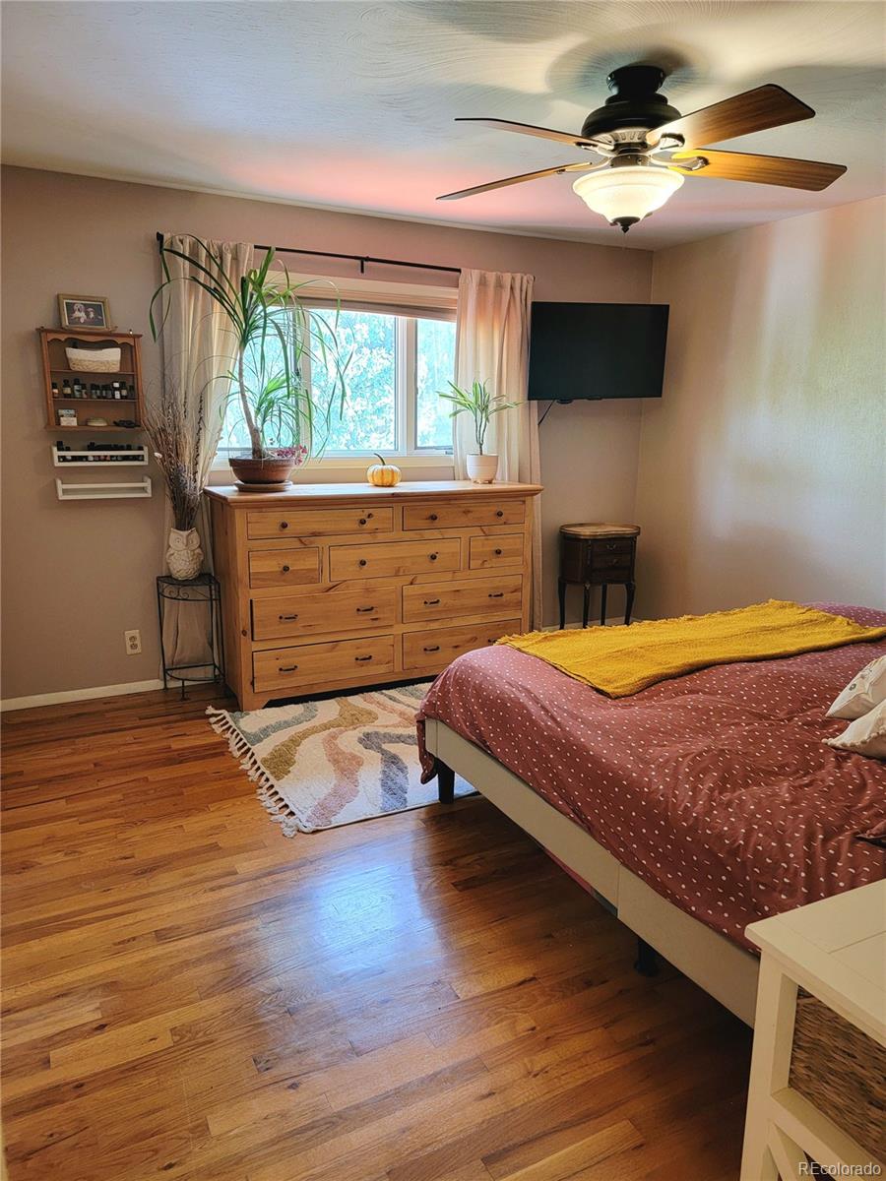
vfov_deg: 71.6
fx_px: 819
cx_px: 443
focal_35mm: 24
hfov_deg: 56.8
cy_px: 590
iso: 200
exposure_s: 1/40
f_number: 1.8
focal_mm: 6.7
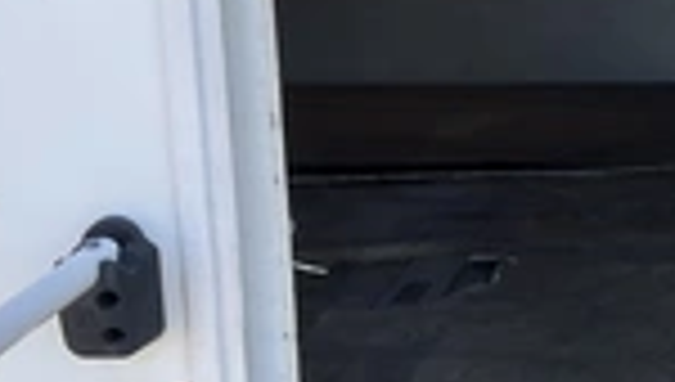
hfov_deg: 23.8
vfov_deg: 14.5
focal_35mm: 84
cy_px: 175
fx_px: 1506
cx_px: 724
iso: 25
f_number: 1.8
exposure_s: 1/409
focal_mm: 3
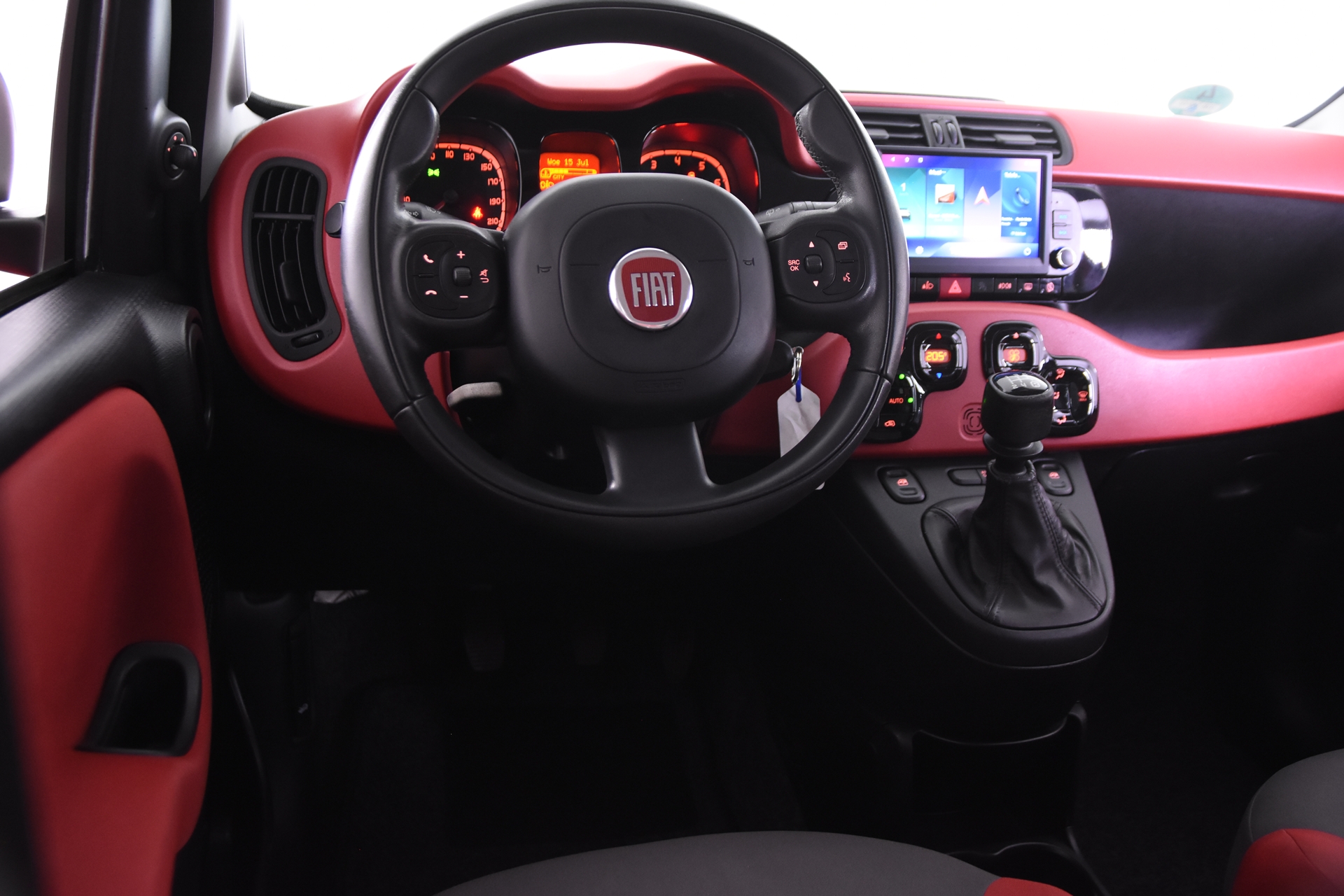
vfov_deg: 40.0
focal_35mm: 33
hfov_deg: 57.2
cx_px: 672
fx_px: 1232
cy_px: 448
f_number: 3
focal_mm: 22
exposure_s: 1/30
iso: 2000
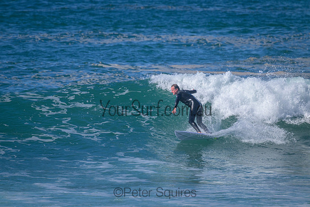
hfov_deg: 2.6
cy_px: 104
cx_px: 155
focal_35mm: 800
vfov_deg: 1.7
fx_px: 6890
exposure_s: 1/2000
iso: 1000
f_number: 11
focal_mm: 800
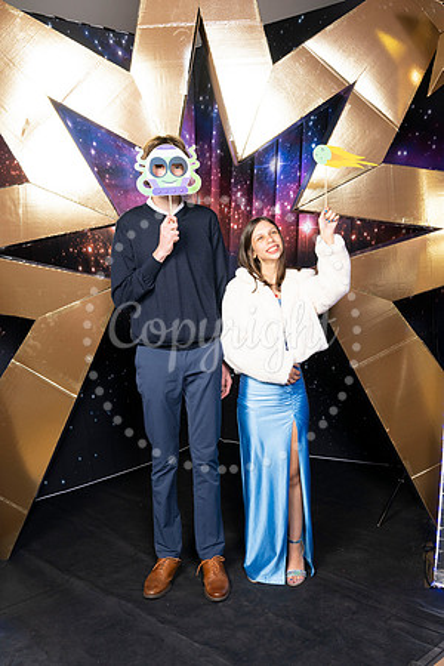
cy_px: 333
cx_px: 222
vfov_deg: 54.4
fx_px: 647
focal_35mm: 35
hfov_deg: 37.9
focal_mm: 35
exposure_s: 1/125
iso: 320
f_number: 9
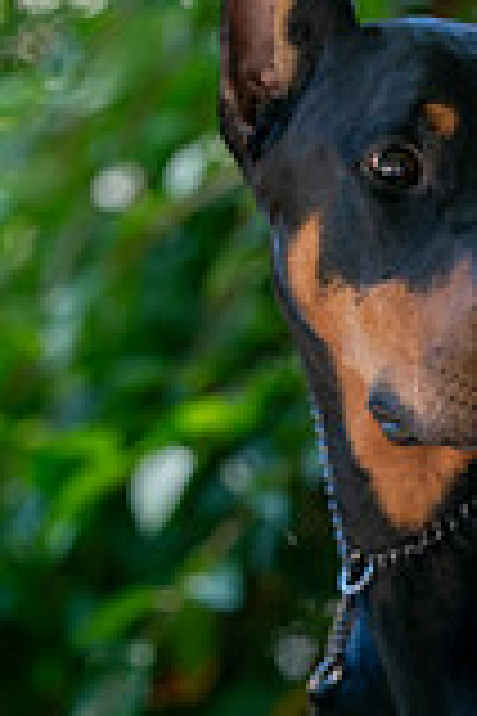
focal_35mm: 425
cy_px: 266
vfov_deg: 4.9
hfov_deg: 3.2
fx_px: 8446
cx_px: 549
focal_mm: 150
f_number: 3.5
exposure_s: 1/1250
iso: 800
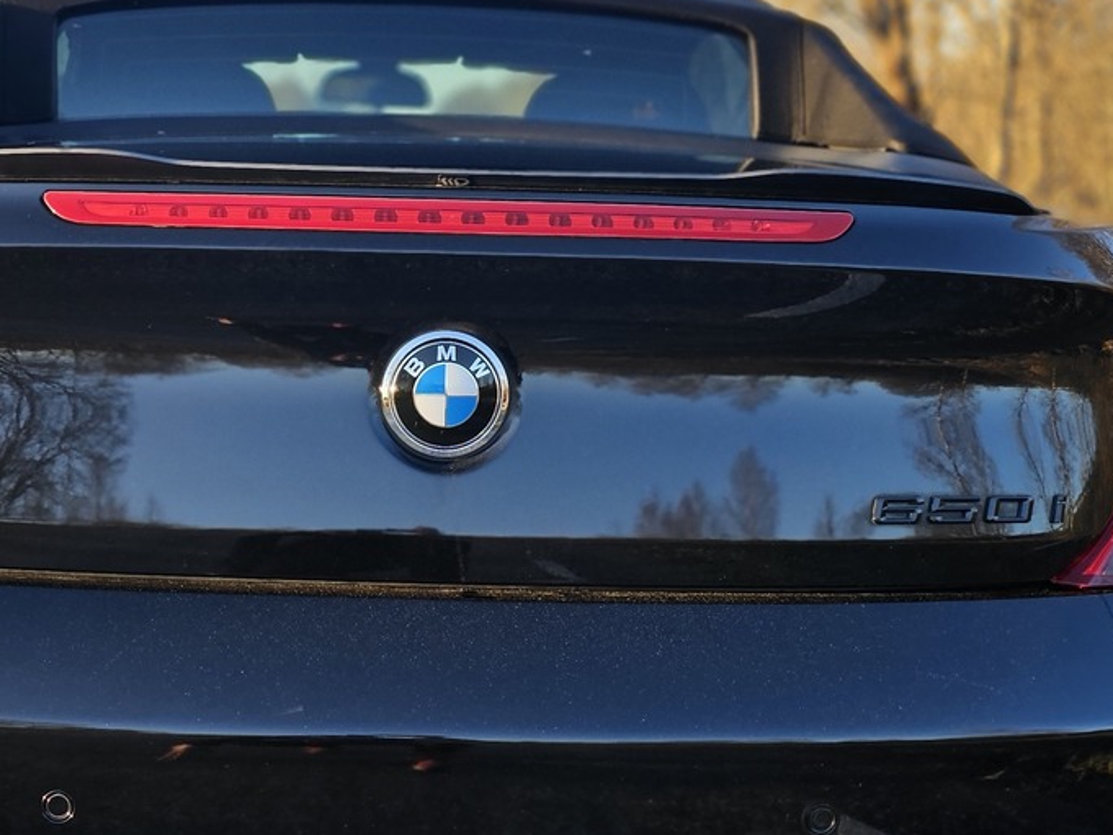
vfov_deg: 27.0
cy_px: 356
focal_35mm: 54
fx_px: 1737
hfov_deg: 35.2
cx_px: 364
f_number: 1.7
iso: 50
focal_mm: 6.3
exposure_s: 1/359
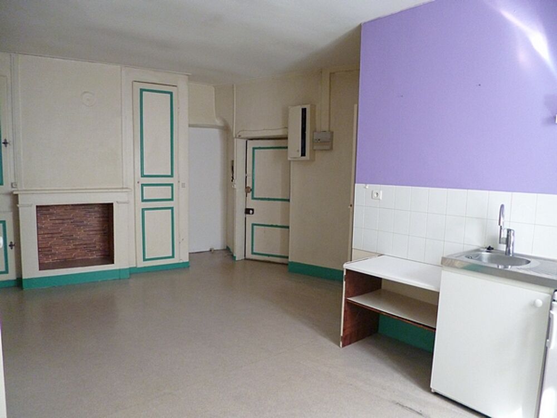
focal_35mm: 24
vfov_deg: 56.8
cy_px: 209
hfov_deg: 71.6
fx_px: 386
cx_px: 278
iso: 400
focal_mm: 4.3
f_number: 2.5
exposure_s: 1/50
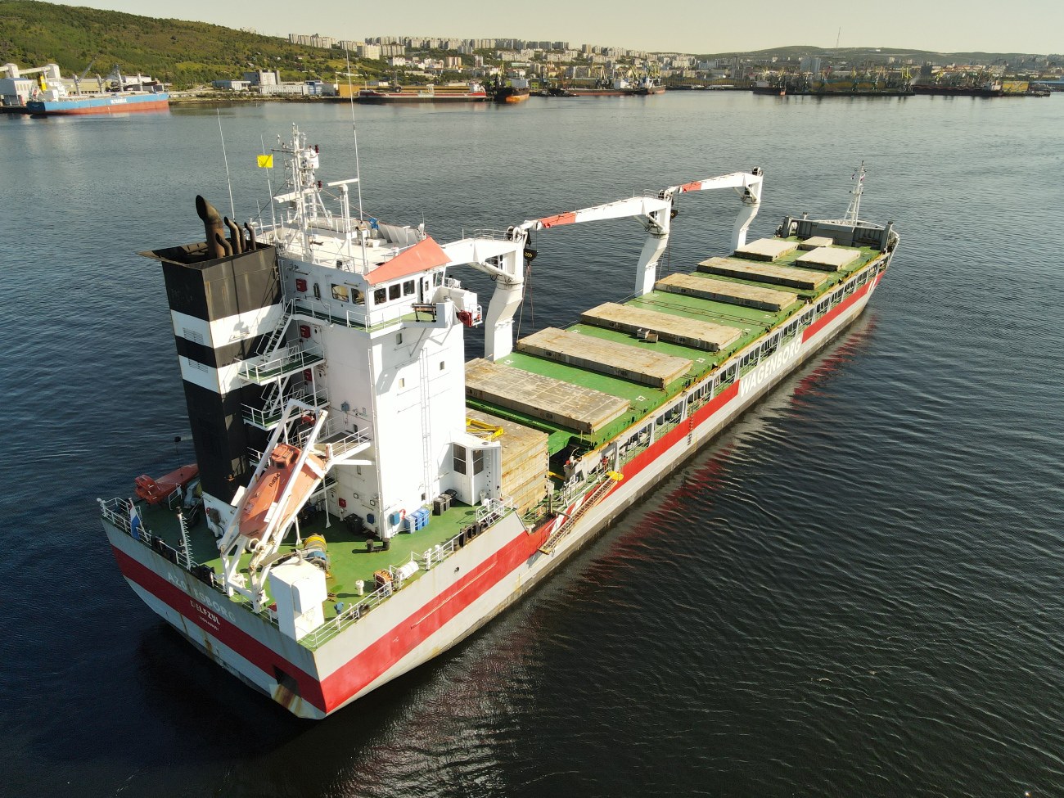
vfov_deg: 56.8
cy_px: 399
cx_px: 532
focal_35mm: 24
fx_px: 738
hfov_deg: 71.6
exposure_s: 1/180
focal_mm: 4.5
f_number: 2.8
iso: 100
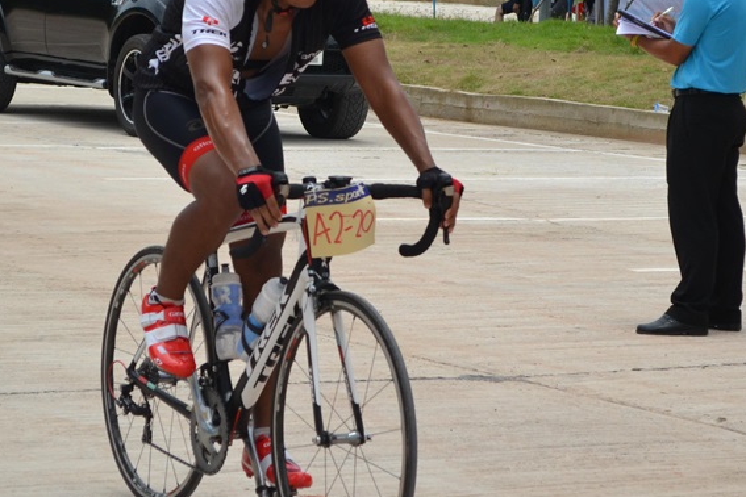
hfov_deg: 13.8
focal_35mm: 149
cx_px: 375
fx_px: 3085
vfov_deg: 9.2
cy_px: 185
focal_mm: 55
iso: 400
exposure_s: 1/1600
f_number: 6.3
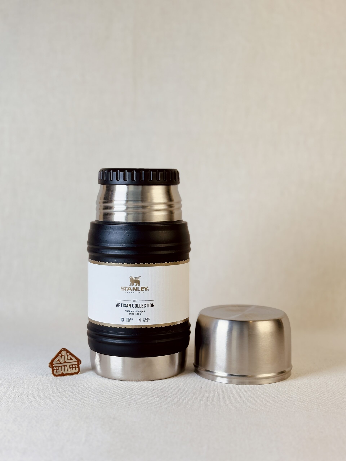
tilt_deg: -4.7
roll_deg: -0.2
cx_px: 173
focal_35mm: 52
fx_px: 693
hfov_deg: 28.0
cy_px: 230
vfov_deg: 36.8
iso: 50
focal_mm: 5.96
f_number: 1.6
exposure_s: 1/527
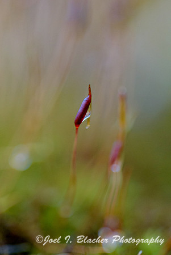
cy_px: 128
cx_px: 86
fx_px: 640
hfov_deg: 15.2
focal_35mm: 90
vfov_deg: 22.6
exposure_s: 1/250
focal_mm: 90
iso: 1400
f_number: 4.8
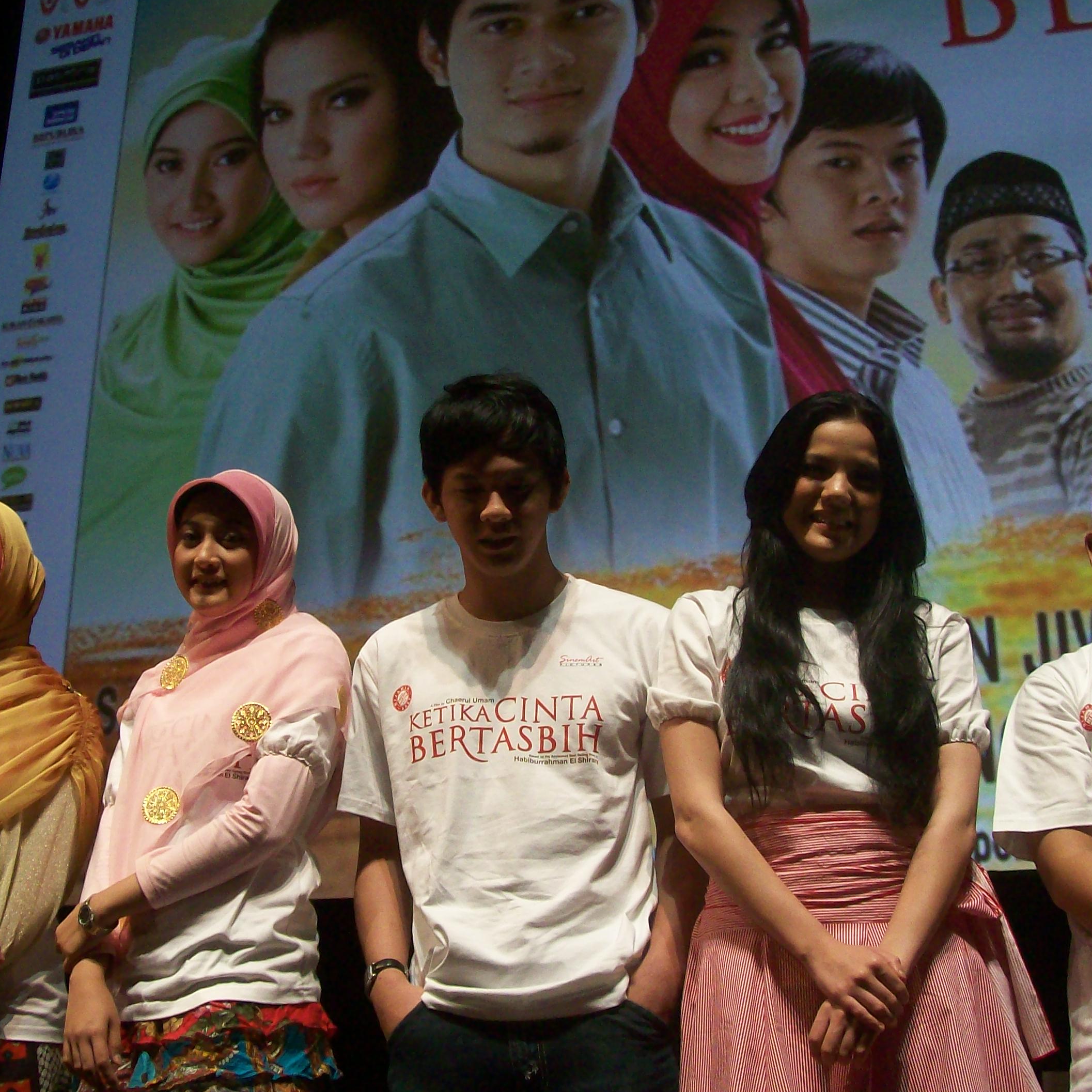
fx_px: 1642
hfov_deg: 36.8
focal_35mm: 46
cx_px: 488
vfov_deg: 36.8
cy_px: 577
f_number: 2.7
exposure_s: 1/39.8
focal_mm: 6
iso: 160
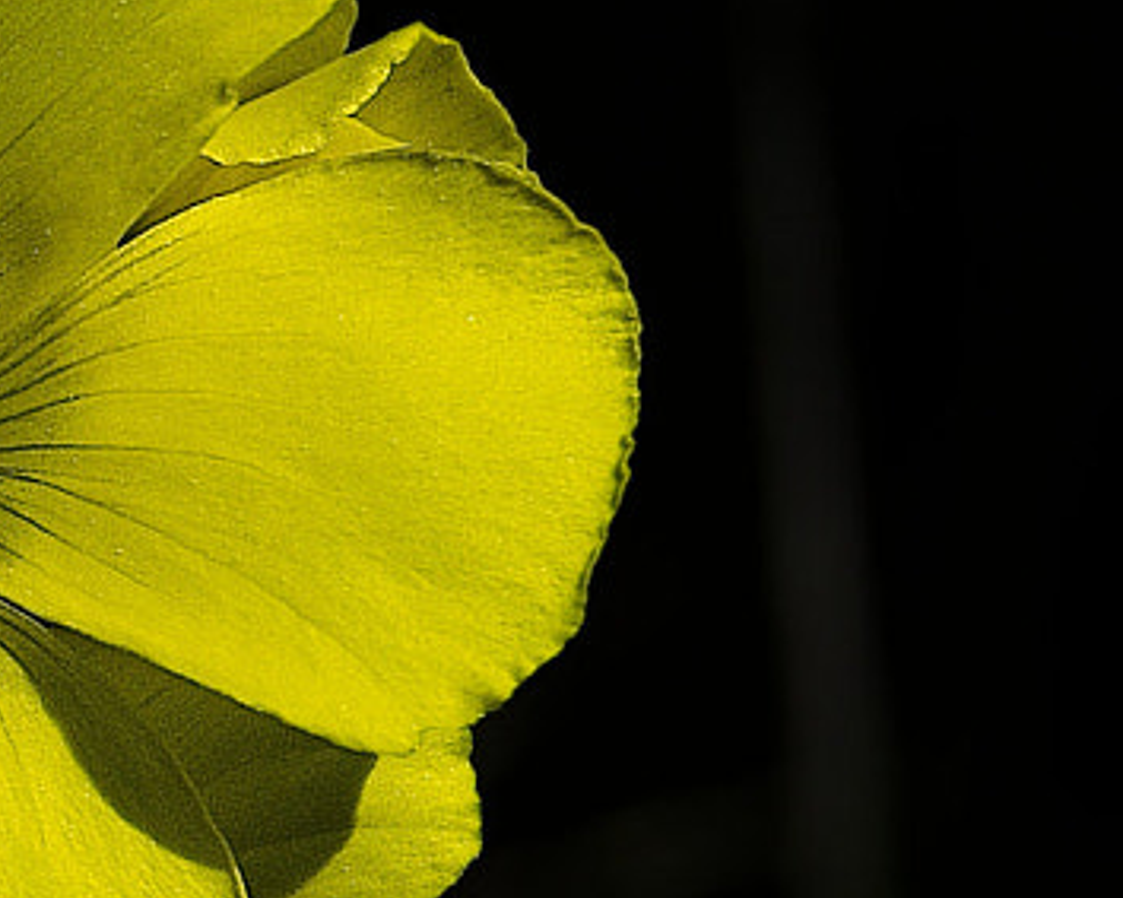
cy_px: 362
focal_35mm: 350
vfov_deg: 4.4
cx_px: -197
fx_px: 11634
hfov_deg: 5.5
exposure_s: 1/500
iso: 100
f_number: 8
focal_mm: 55
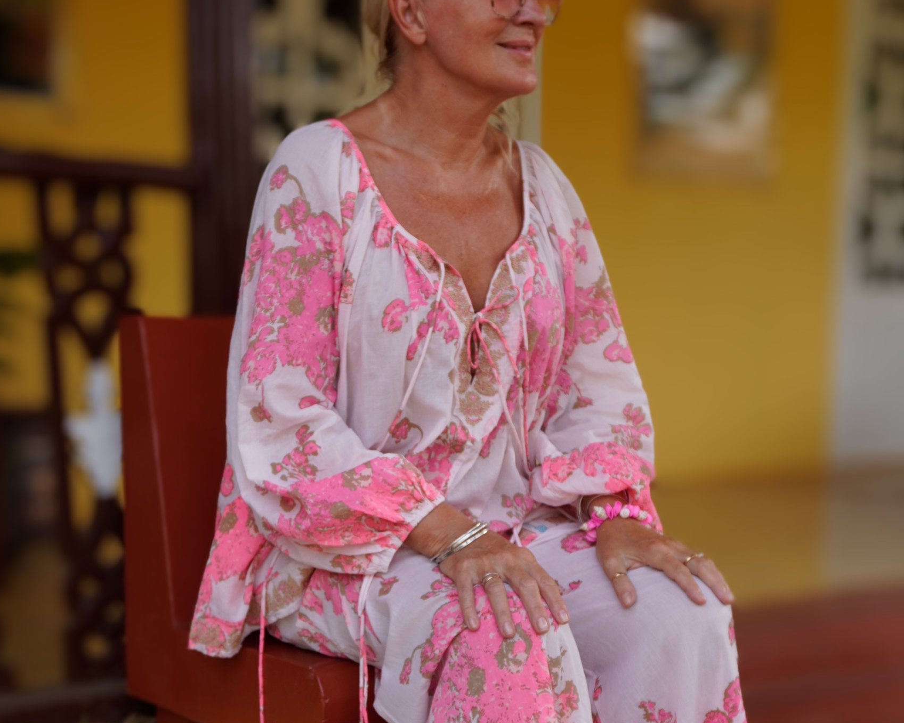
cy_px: 525
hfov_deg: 36.7
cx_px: 450
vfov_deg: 29.3
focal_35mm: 51
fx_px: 1365
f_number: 5
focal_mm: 24
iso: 125
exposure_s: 1/160
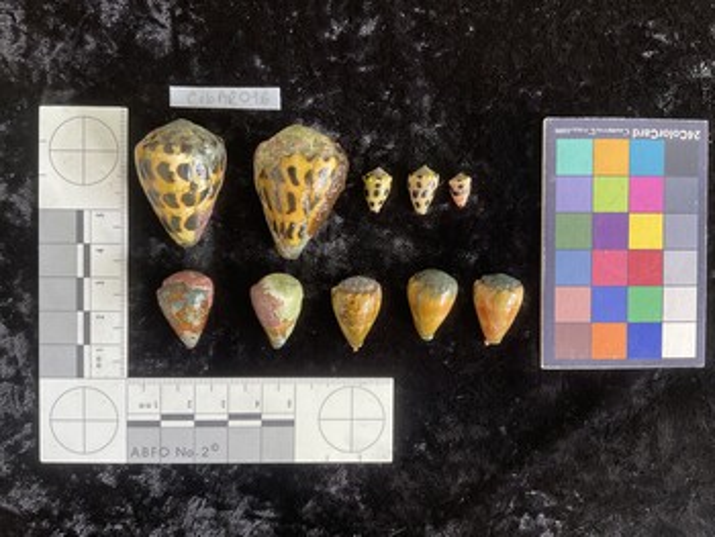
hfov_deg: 61.6
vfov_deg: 48.3
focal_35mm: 29
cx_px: 358
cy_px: 268
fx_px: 599
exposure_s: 1/60
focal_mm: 3
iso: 80
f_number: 1.8
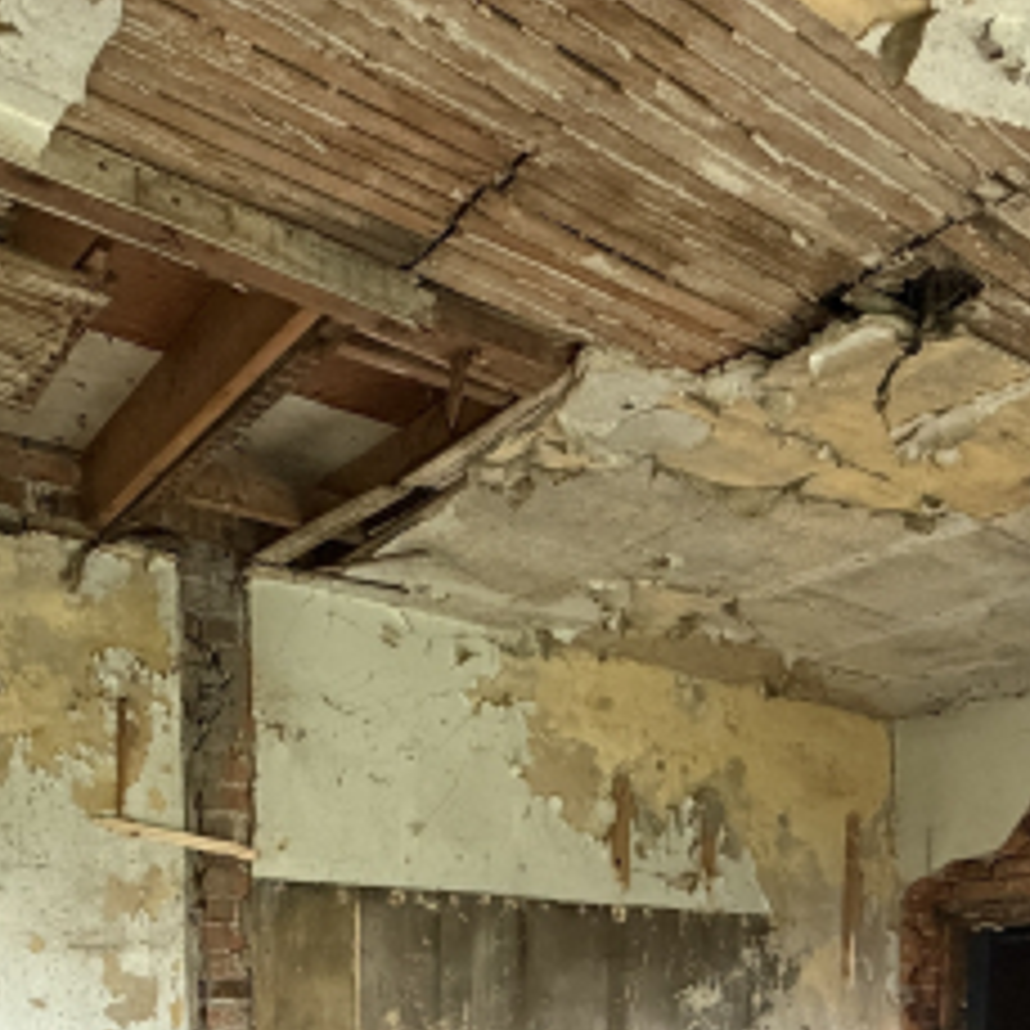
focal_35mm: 36
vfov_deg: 38.6
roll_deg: -0.8
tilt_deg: -4.7
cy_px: 1115
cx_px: 555
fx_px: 1212
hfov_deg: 46.0
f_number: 2.2
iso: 500
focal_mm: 2.22
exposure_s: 1/60
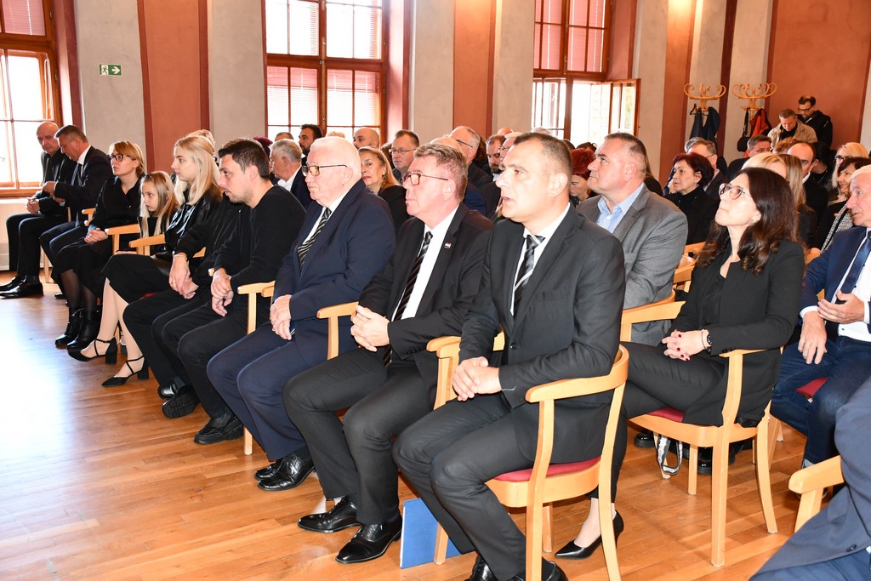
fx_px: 871
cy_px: 290
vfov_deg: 36.9
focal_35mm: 36
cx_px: 436
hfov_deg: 53.1
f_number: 3.8
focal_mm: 24
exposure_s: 1/60
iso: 1600
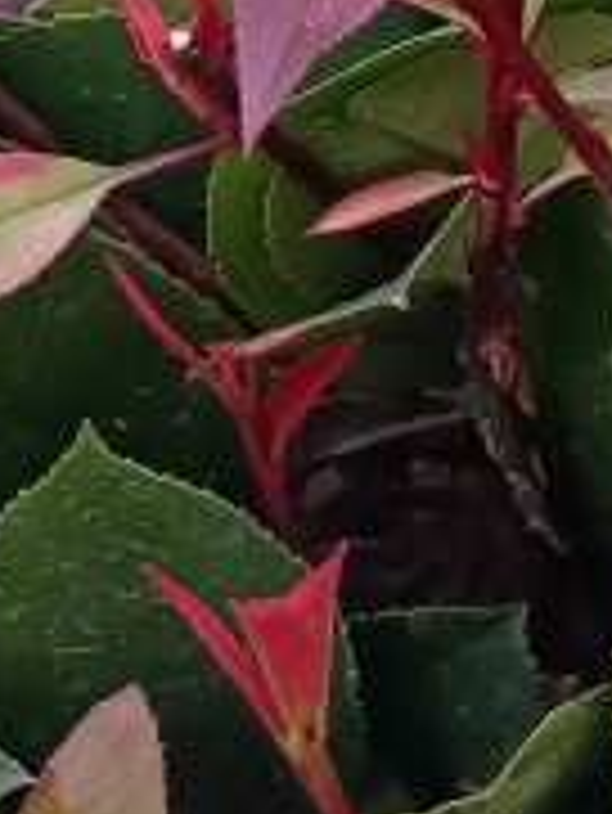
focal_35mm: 147
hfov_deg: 9.0
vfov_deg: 11.6
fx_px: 3461
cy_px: -996
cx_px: 1530
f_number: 1.79
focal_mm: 4.71
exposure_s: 1/100
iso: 440
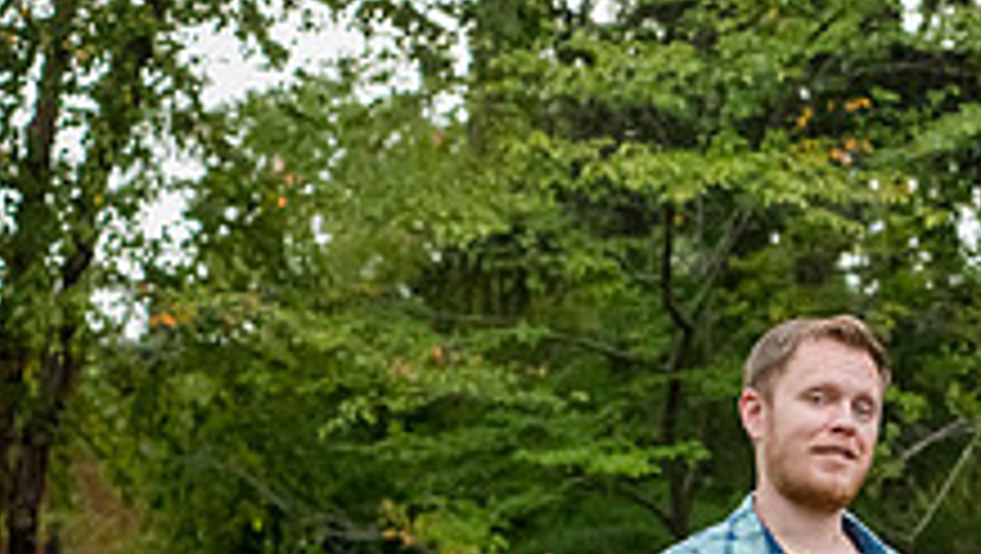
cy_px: 804
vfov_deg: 5.4
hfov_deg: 9.5
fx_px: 5805
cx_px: 1148
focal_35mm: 223
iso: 1250
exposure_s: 1/250
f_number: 6.3
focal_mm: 80
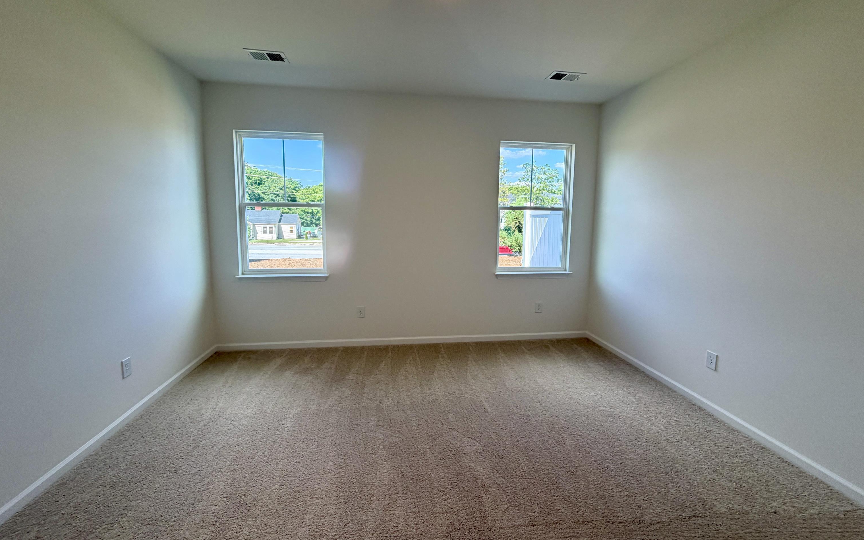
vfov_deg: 74.7
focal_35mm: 15
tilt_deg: -6.2
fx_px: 353
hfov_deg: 101.5
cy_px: 255
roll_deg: -0.8
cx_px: 434
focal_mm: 2.22
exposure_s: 1/120
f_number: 2.2
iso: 64
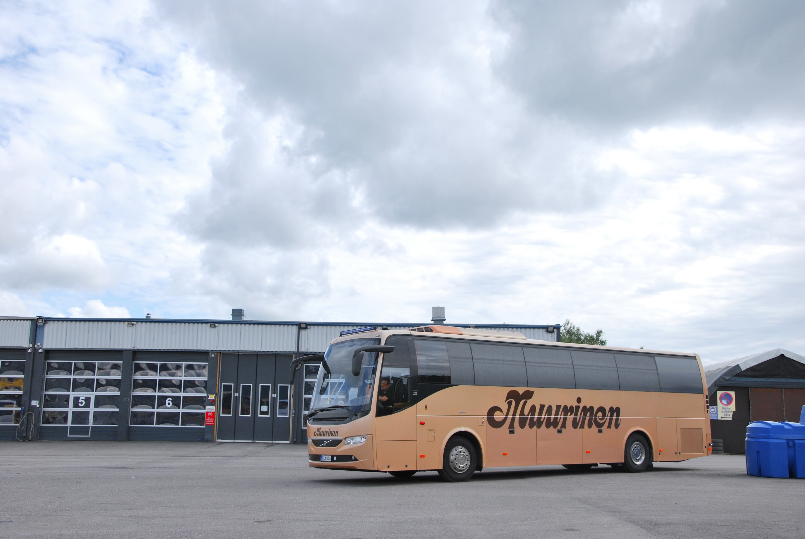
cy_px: 270
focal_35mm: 39
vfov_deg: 34.3
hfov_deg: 49.5
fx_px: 873
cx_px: 402
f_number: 8
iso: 200
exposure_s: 1/400
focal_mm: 26
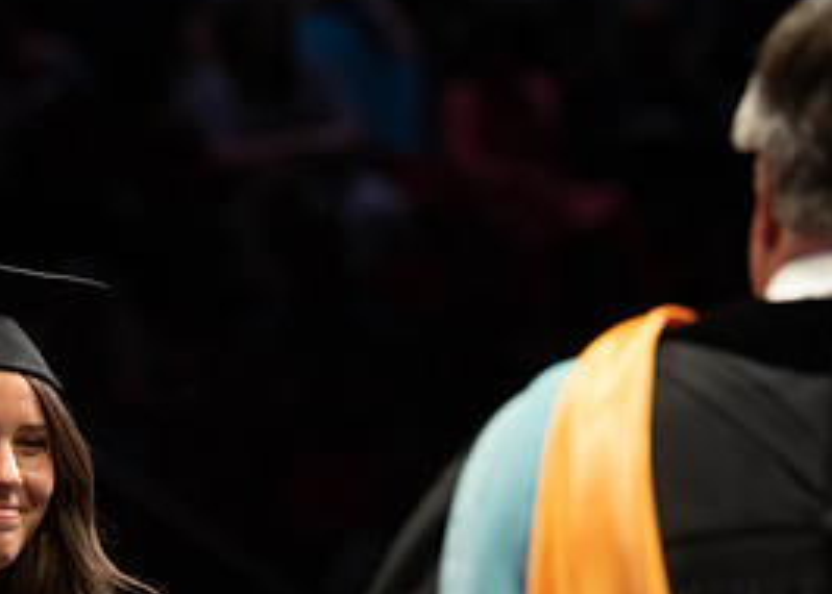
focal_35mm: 429
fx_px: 10137
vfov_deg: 3.4
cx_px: 228
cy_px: 575
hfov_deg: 4.7
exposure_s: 1/320
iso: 1600
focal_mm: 185
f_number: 4.5
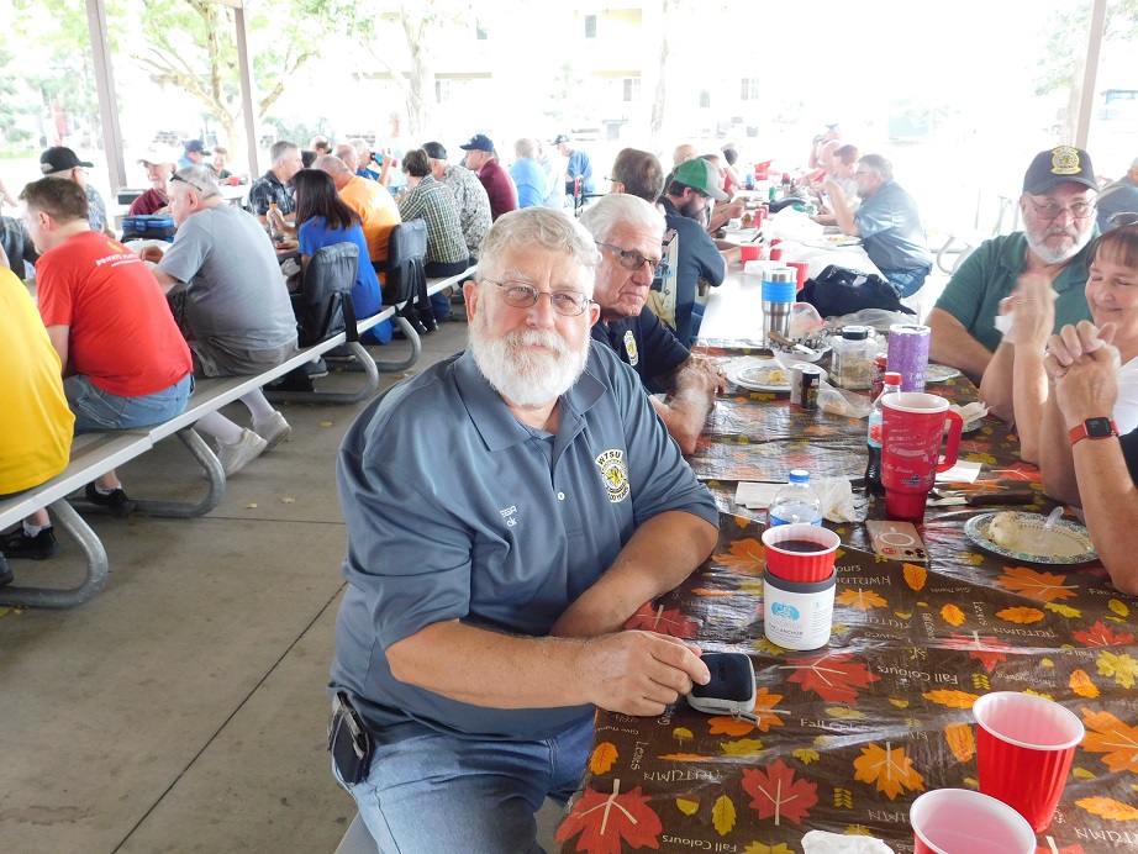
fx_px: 987
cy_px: 427
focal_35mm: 30
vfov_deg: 46.8
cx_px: 569
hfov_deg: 60.0
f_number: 3.2
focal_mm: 5.3
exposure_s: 1/30
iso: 220
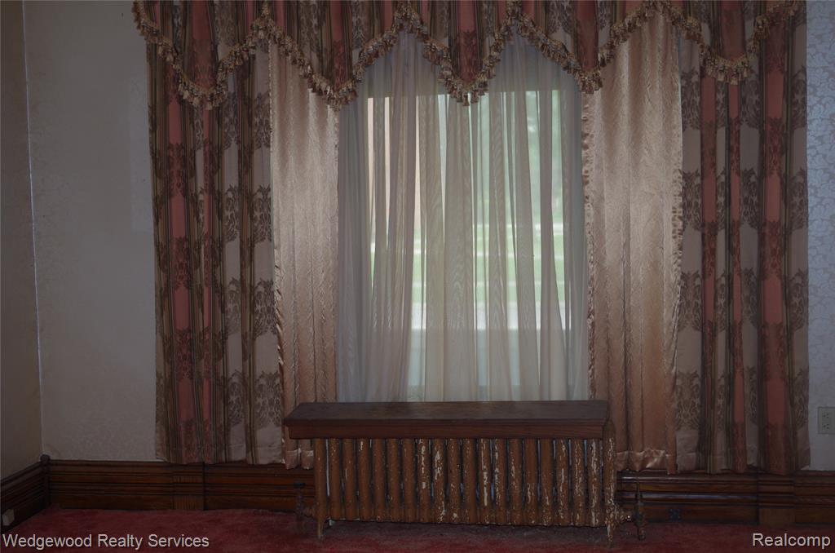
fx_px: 1134
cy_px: 276
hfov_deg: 40.4
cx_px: 418
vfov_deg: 27.4
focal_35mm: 49
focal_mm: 32.5
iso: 100
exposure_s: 1/25
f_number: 4
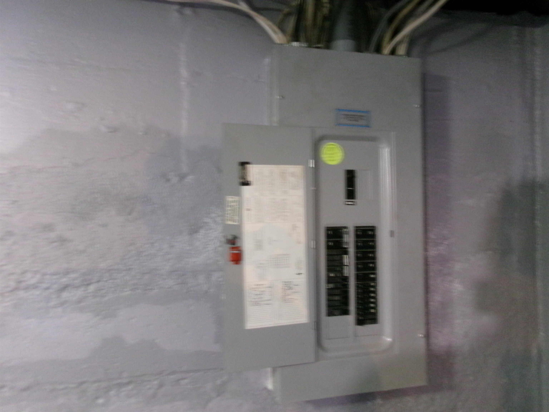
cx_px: 274
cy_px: 206
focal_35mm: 28
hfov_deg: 63.4
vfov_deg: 49.7
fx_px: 444
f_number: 3.9
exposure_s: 1/7
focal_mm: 5.1
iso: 800
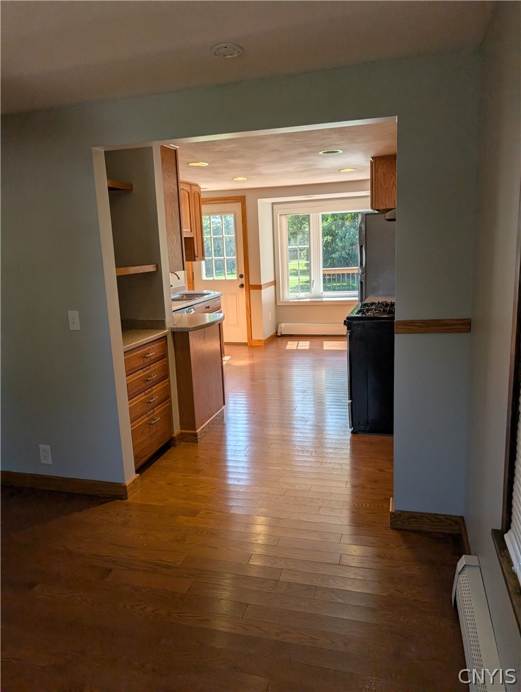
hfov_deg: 56.9
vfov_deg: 71.5
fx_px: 480
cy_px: 346
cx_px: 260
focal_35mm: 24
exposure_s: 1/892
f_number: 1.68
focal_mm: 6.9
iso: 23
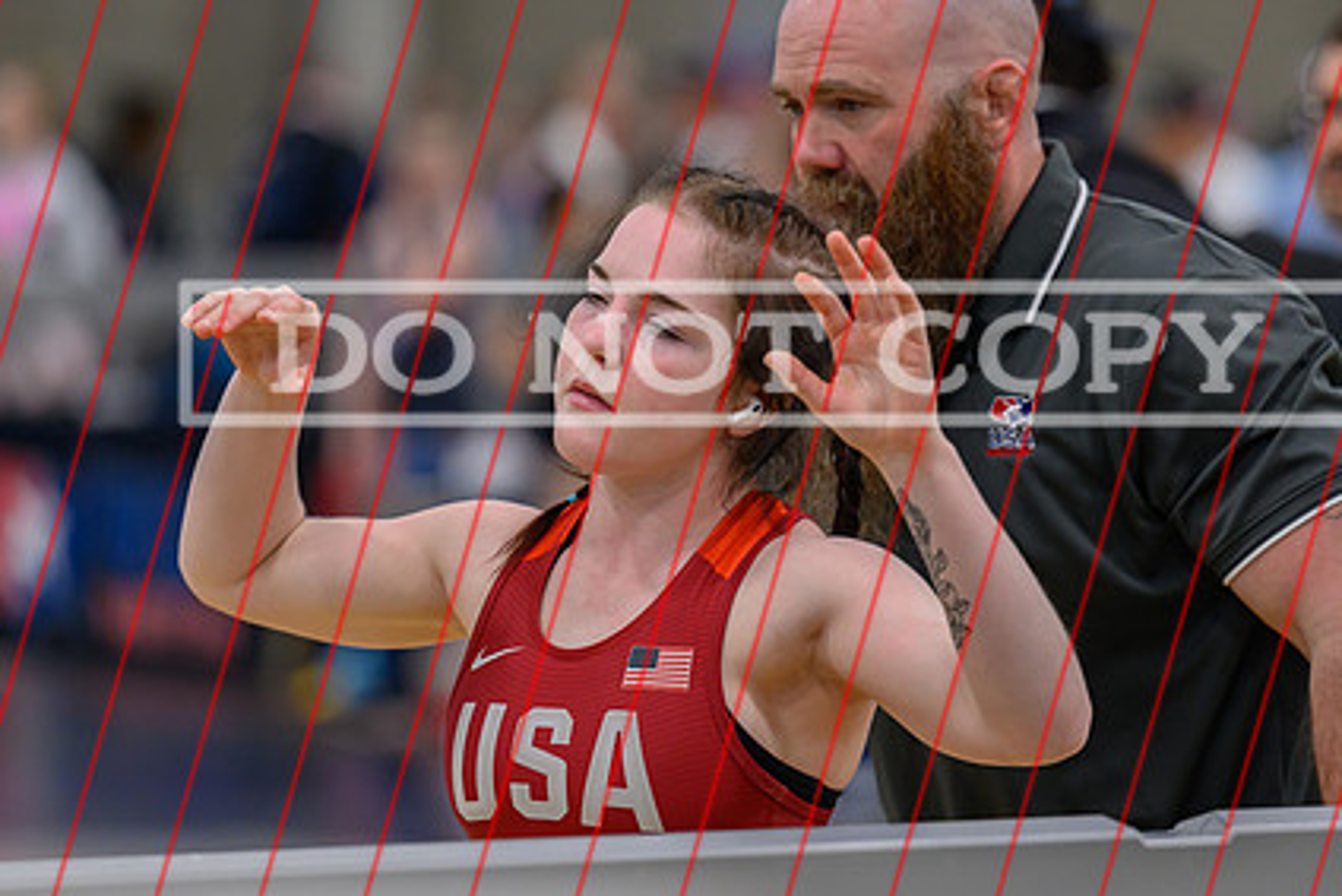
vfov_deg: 4.6
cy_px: 478
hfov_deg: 6.9
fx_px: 11112
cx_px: 716
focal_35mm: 298
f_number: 2.8
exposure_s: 1/800
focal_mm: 170
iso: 1250
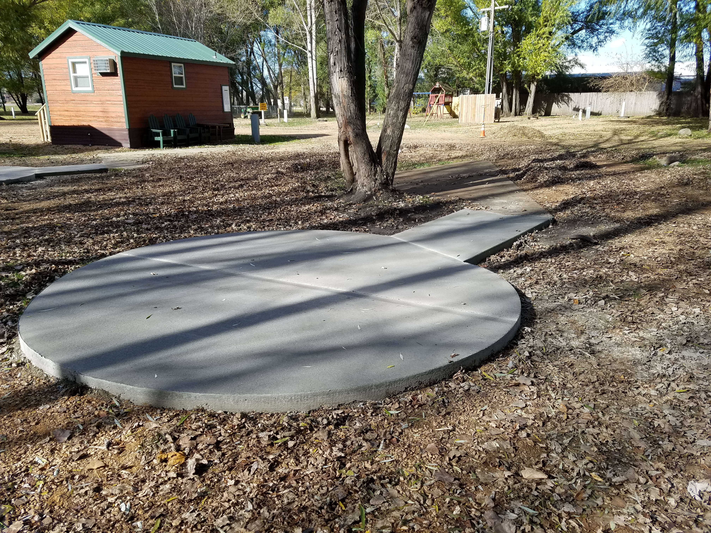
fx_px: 534
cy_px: 266
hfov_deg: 67.3
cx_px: 356
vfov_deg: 53.1
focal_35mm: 26
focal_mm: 4.2
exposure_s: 1/984
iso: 50
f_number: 1.7
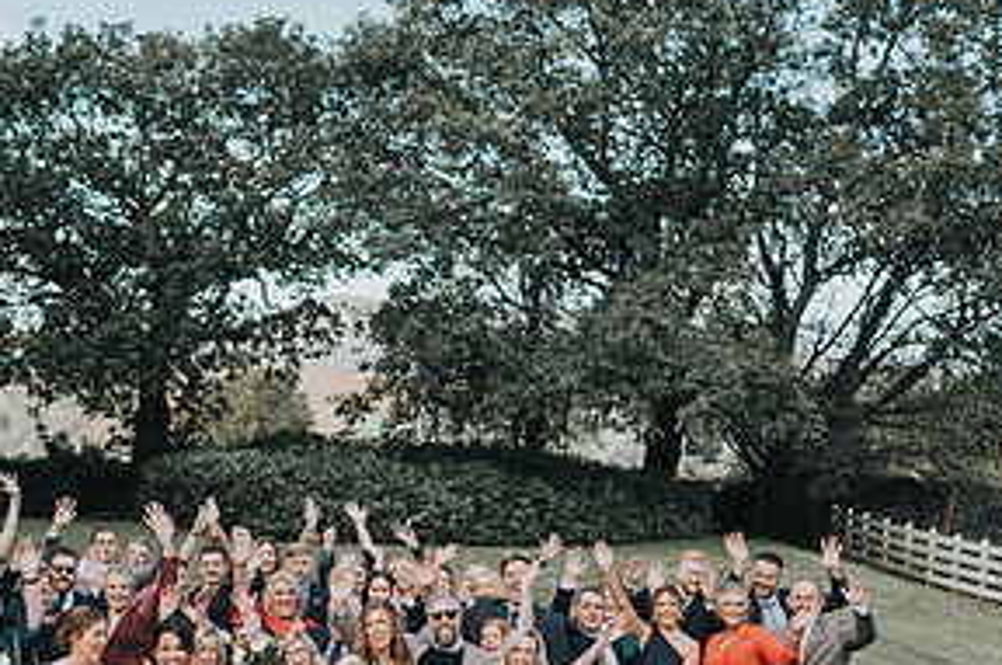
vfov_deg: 15.8
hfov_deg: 23.2
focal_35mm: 86
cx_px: 146
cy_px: 477
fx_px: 2390
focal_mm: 35
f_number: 2
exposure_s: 1/1600
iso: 160
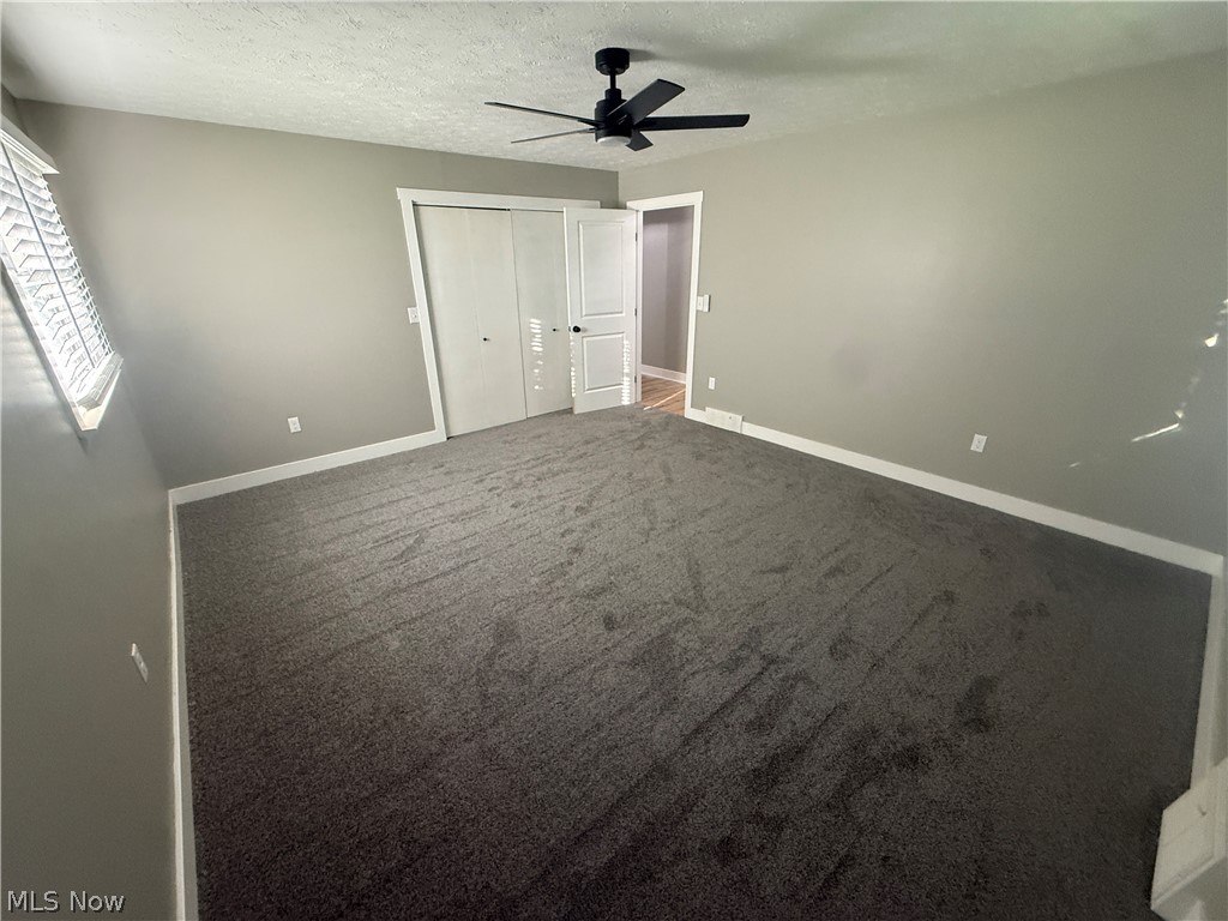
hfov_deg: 102.1
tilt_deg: -22.8
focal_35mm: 14
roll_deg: +0.6
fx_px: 497
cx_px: 614
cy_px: 460
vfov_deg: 85.7
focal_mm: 2.22
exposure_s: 1/60
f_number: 2.2
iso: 400
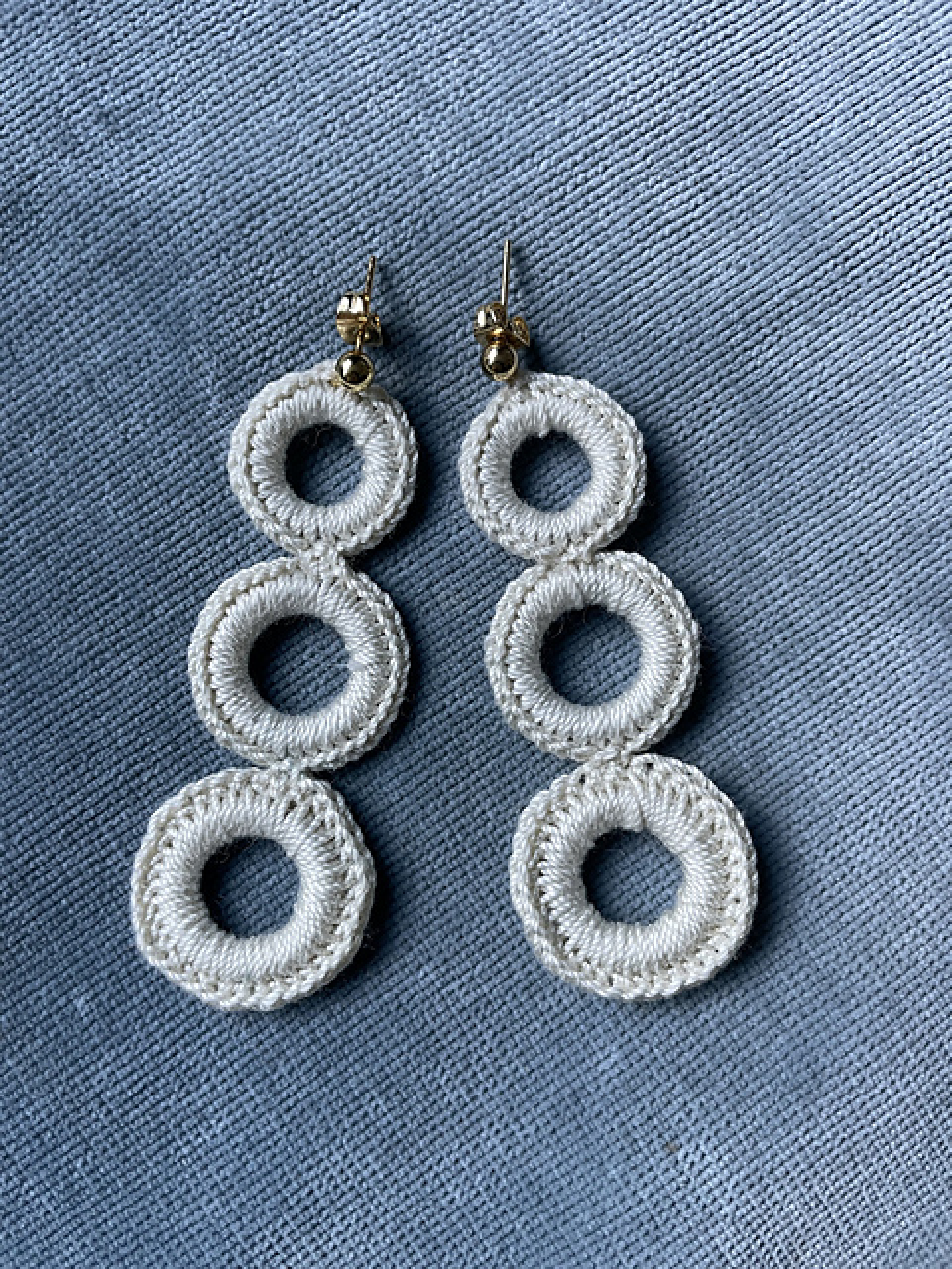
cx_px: 476
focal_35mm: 26
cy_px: 634
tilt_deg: -89.4
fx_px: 953
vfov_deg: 67.3
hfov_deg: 53.1
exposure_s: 1/93
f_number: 1.6
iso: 125
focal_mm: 4.2
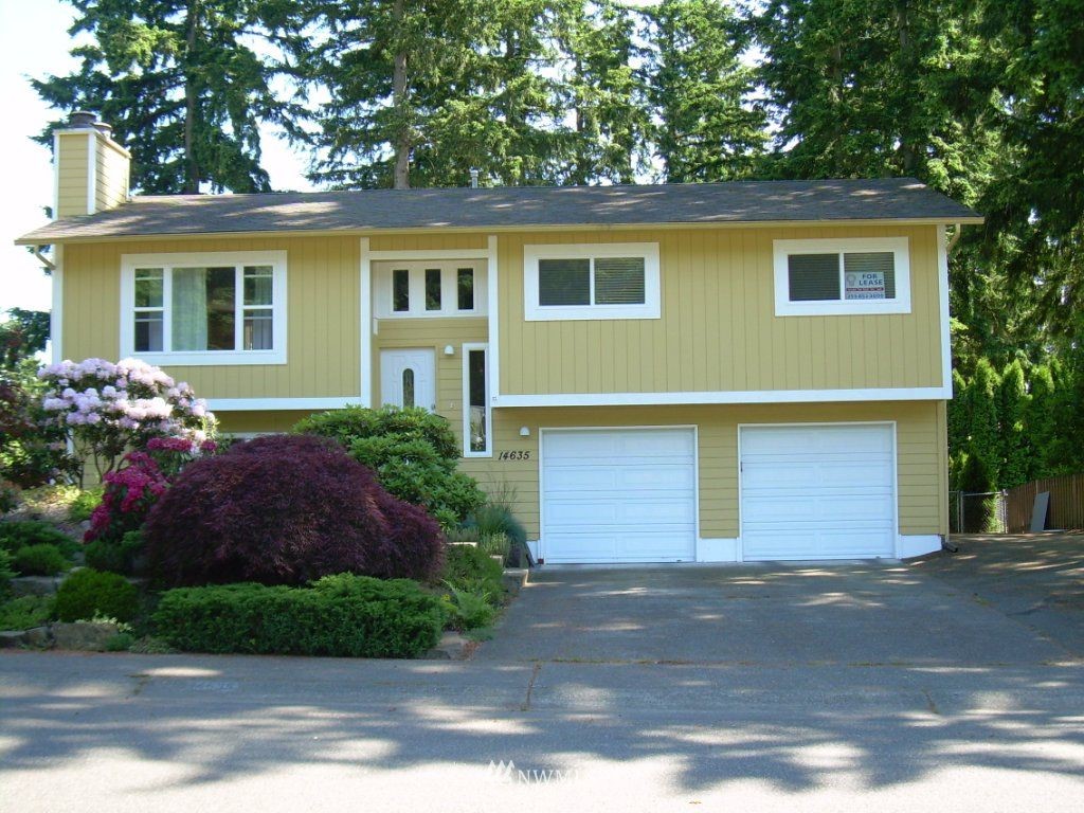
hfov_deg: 40.4
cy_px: 406
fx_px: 1472
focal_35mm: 47
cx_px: 542
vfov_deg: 30.9
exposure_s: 1/125
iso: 50
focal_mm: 7.7
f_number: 3
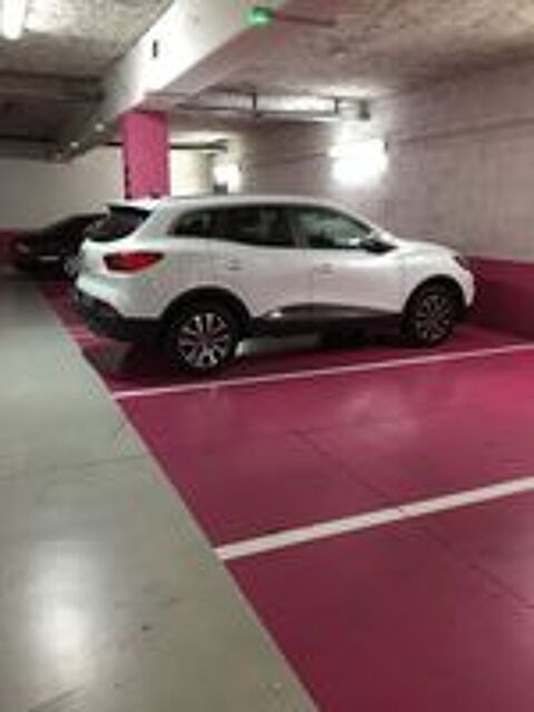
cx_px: 267
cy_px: 356
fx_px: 596
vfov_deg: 61.7
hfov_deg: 48.2
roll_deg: +0.2
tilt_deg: -11.3
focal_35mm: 29
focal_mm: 4.15
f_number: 2.2
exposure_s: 1/33
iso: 160
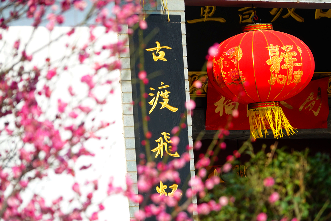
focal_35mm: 400
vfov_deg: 3.4
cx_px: 166
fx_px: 3678
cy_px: 110
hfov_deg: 5.2
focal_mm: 146.76
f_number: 4.5
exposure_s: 1/1250
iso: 400
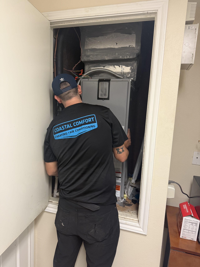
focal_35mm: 24
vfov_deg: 71.6
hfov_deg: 56.8
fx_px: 185
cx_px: 100
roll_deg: -3.6
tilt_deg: -7.4
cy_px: 134
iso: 320
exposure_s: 1/60
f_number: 1.78
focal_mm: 6.76
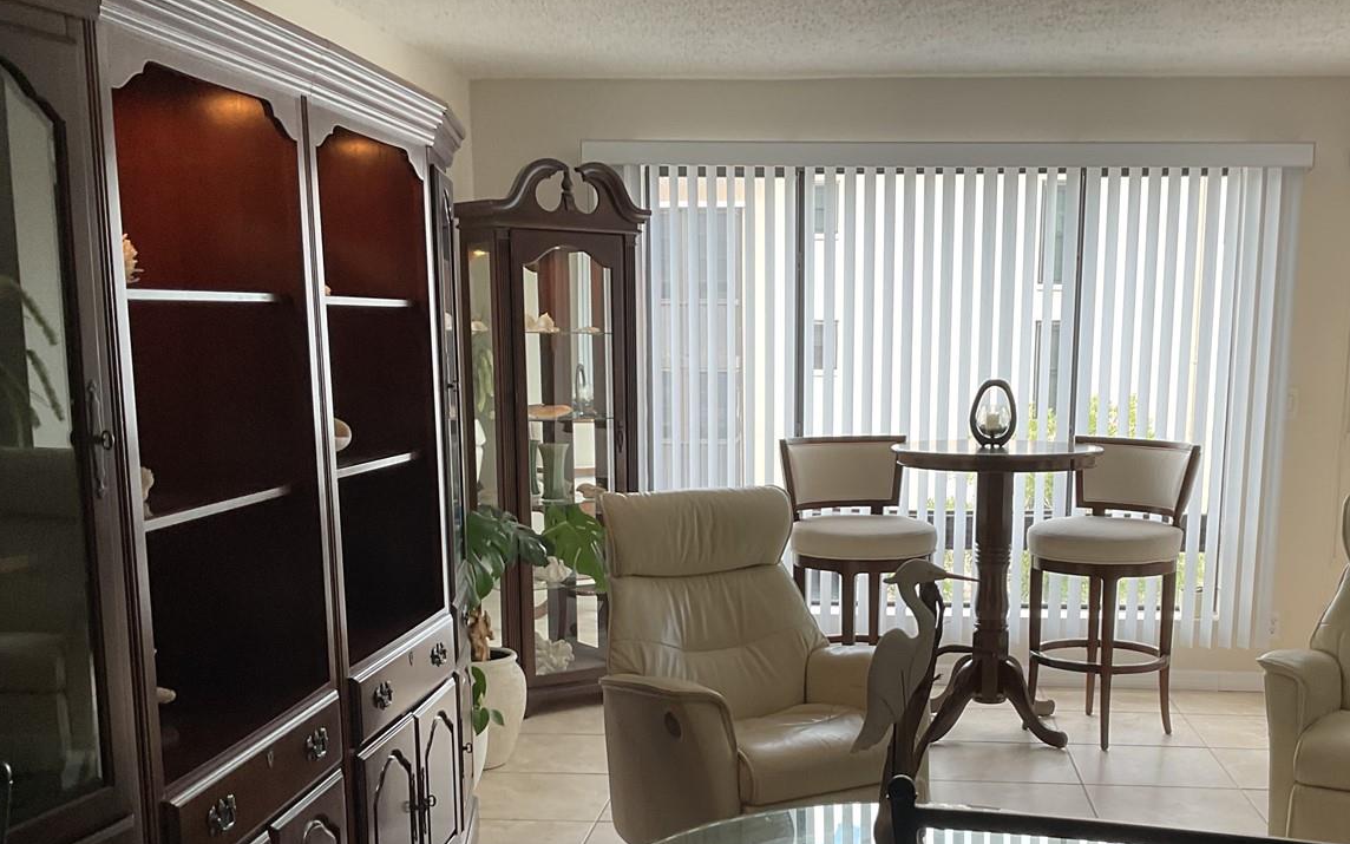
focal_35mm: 43
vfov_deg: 29.5
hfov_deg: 46.0
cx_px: 802
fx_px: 1582
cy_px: 620
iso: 40
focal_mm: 3
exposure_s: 1/60
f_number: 1.8
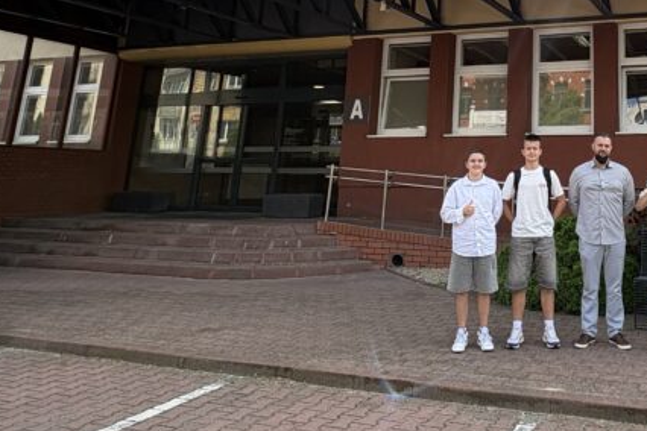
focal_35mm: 35
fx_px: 629
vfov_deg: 35.4
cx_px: 548
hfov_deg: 50.0
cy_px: 35
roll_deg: -0.7
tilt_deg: +12.6
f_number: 2.2
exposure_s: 1/384
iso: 40
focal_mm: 2.22
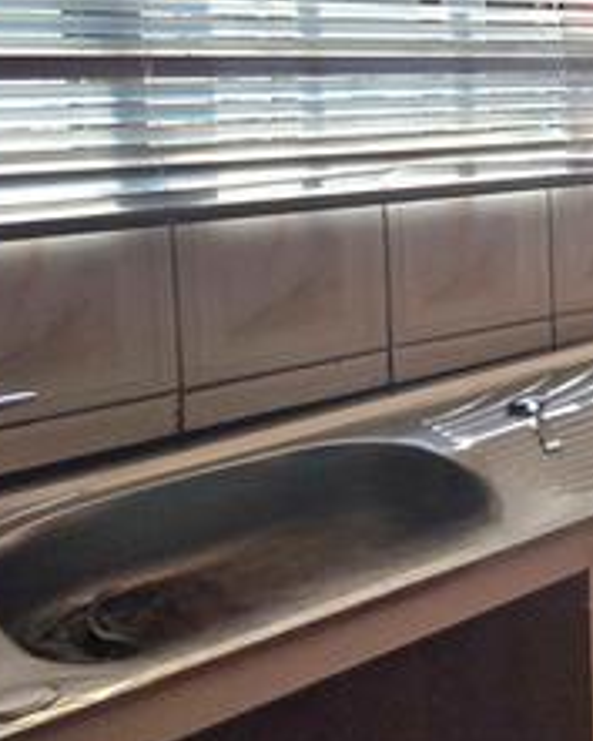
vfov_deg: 38.4
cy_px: 124
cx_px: 1129
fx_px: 1008
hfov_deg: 20.2
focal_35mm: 46
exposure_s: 1/370
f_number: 1.9
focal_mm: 2.2
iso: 64
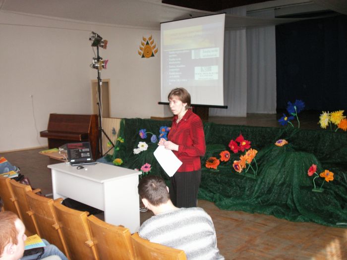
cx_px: 174
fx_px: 371
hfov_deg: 50.1
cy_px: 130
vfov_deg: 38.7
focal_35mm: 37
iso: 160
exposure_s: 1/40
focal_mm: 7.7
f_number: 3.5
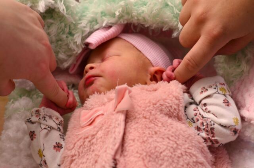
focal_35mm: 75
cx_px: 127
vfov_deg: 18.1
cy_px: 84
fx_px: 528
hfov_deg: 27.1
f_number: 3.2
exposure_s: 1/40
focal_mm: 50
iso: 400
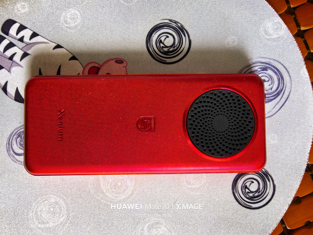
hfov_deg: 71.6
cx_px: 156
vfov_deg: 56.8
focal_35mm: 24
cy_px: 118
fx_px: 217
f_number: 2.2
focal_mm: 1.95
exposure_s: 1/50
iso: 250
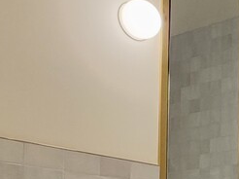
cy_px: 241
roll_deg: -0.1
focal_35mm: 76
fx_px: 524
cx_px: 376
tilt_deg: +1.8
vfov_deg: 17.9
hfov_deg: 21.0
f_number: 2.2
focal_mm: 2.22
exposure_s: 1/120
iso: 250
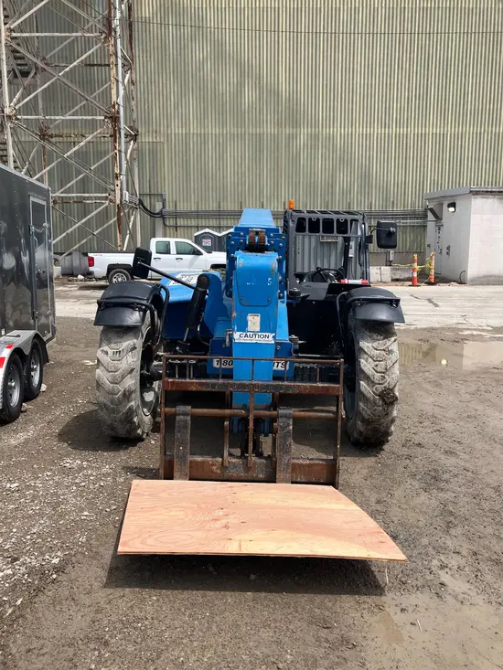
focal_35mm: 28
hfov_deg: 49.8
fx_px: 542
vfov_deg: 63.4
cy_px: 335
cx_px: 252
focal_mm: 3.99
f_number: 1.8
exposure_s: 1/1567
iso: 32
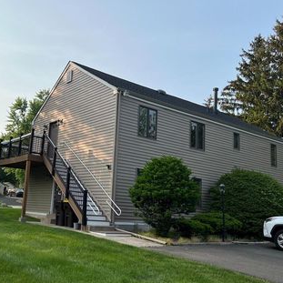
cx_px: 88
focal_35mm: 37
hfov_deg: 44.1
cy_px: 141
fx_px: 342
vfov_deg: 44.9
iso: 50
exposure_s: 1/3257
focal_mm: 5.7
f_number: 1.5
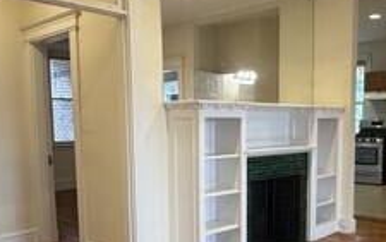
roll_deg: -0.3
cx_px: 244
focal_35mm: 44
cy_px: 184
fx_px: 463
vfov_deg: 28.8
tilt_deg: -7.9
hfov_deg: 44.8
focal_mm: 2.22
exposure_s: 1/120
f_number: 2.2
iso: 250
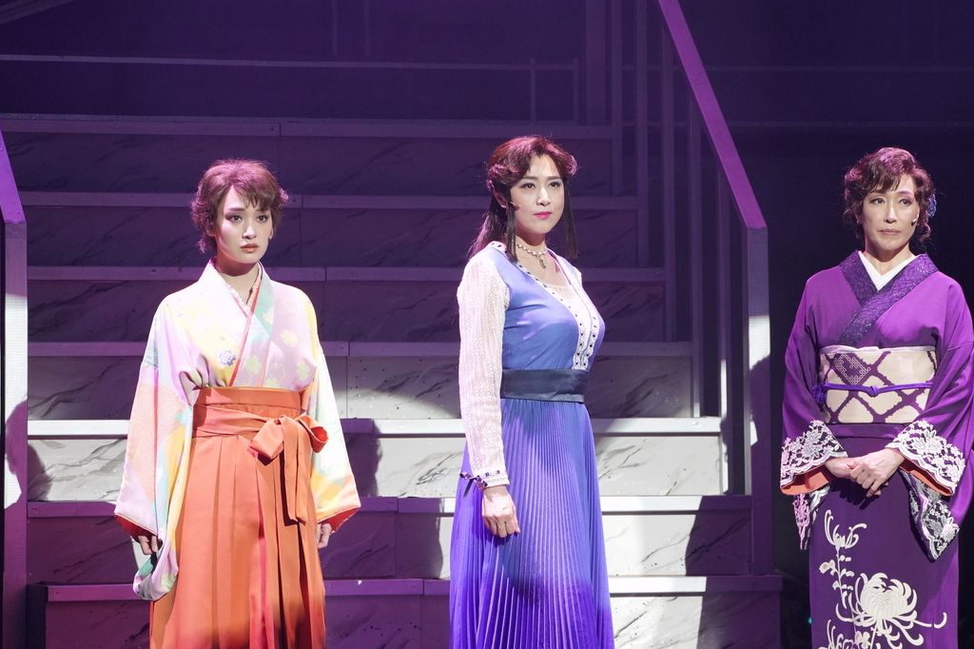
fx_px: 6437
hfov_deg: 8.7
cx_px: 564
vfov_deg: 5.8
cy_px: 379
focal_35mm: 238
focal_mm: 203
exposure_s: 1/320
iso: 6400
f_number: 7.1
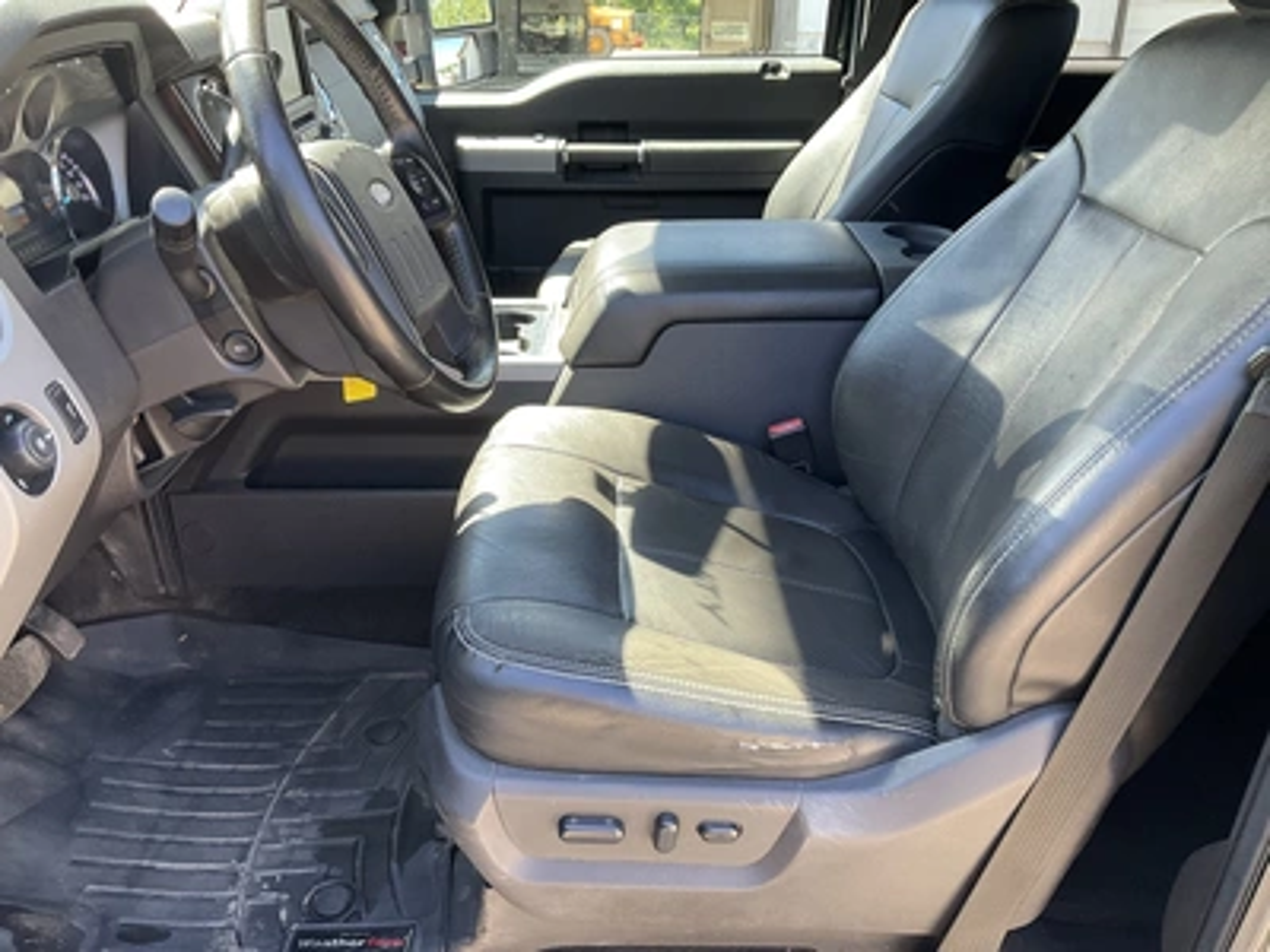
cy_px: 476
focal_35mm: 29
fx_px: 1064
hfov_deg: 61.7
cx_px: 635
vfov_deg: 48.2
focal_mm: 3
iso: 64
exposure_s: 1/122
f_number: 1.8
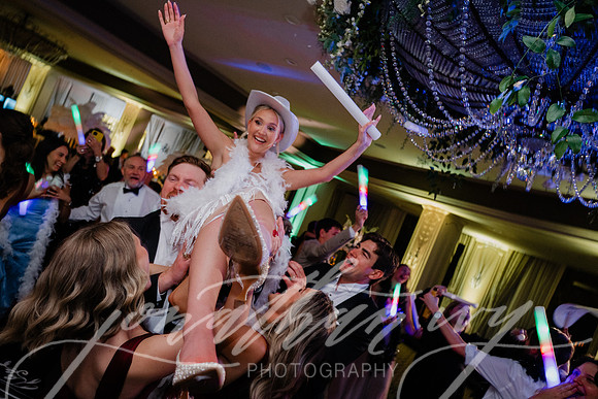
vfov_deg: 53.2
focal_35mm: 24
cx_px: 299
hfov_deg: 73.7
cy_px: 200
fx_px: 399
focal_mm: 24
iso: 2000
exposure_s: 1/50
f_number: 3.2
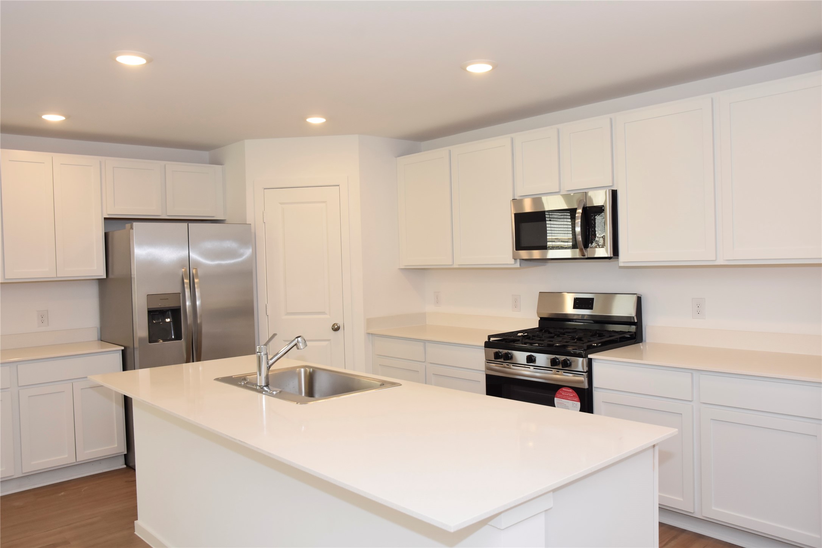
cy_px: 274
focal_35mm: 28
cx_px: 411
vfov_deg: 45.7
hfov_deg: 64.6
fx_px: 651
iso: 640
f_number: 6.3
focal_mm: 19
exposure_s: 1/80
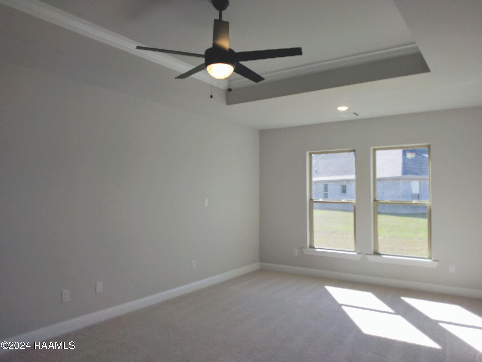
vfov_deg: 66.0
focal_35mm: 20
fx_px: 278
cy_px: 181
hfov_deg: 81.7
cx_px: 241
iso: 100
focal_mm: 3.54
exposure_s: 1/278
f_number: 2
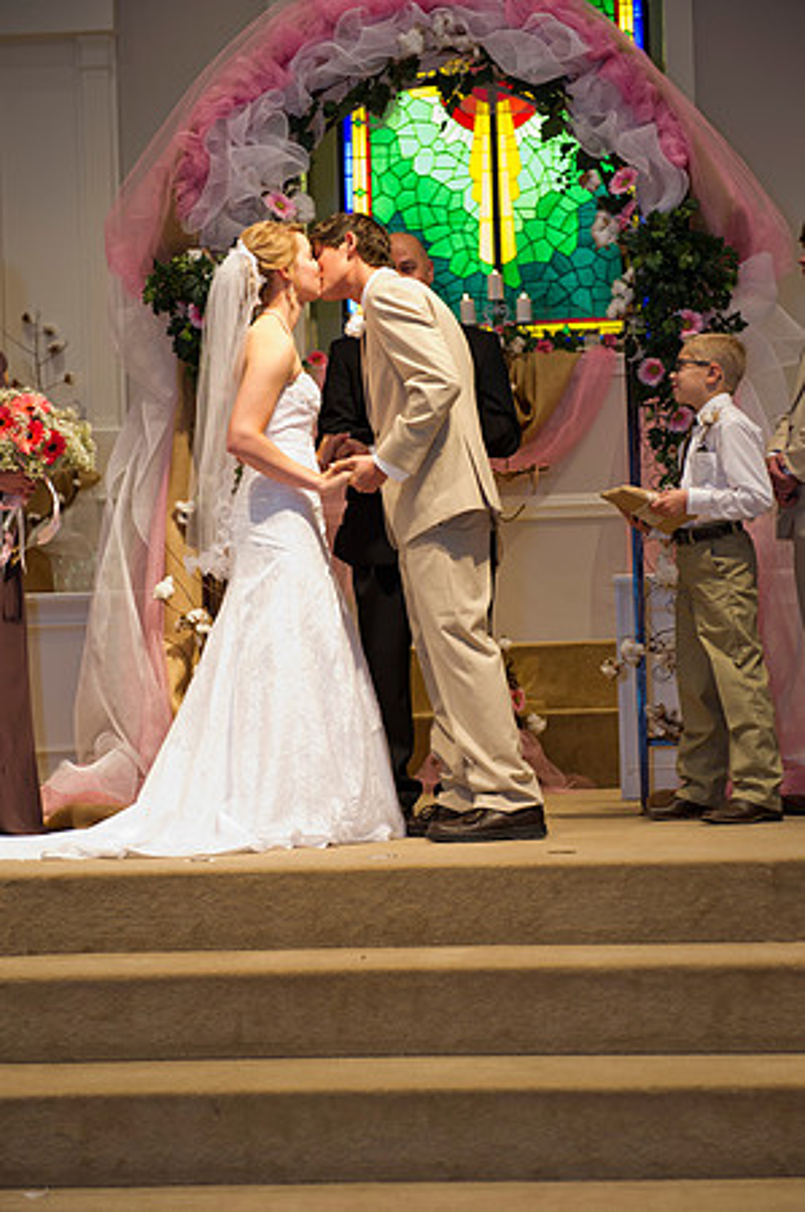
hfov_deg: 19.4
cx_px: 402
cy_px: 606
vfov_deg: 28.9
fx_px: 2353
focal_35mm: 70
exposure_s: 1/125
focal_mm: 70
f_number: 4
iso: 1600
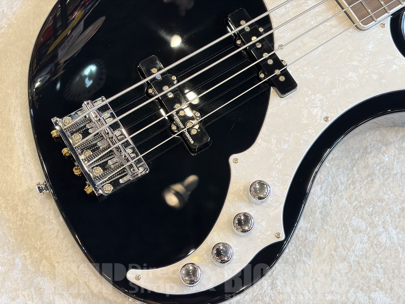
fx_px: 608
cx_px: 202
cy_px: 152
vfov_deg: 28.0
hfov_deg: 36.8
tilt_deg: -72.4
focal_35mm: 52
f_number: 1.6
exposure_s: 1/40
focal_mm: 5.96
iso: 125
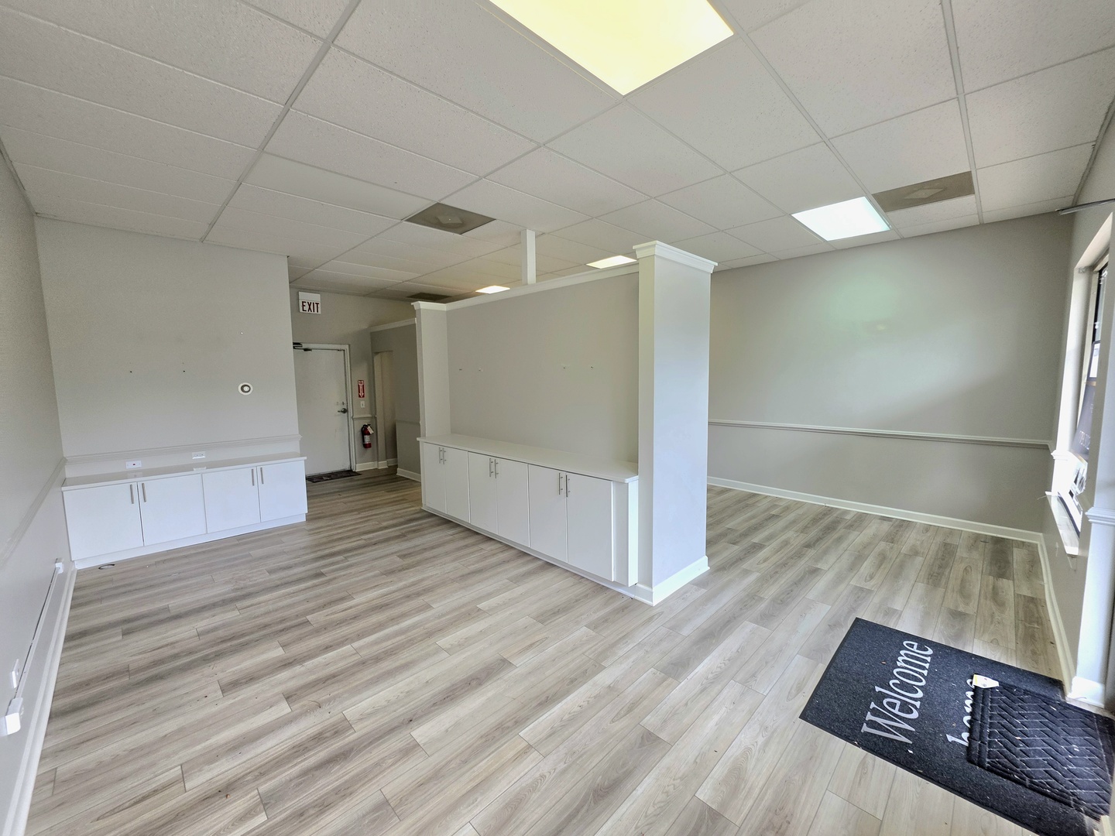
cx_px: 558
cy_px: 418
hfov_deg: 106.2
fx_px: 419
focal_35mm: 13
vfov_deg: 89.9
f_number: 1.9
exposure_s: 1/120
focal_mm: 2.2
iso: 40
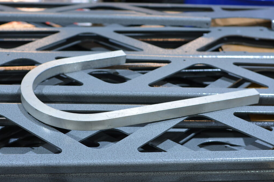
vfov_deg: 17.9
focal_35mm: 76
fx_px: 578
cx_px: 137
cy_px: 92
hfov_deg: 26.7
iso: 800
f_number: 3.5
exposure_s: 1/50
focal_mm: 50
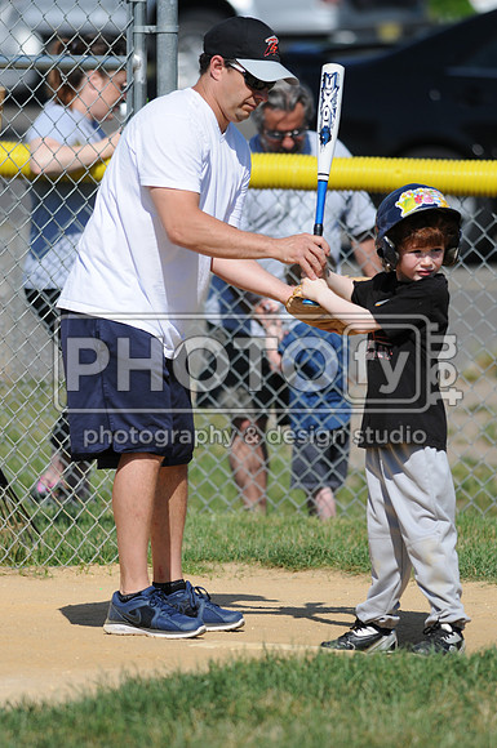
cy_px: 374
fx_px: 9346
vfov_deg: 4.6
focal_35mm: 450
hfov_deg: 3.0
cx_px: 248
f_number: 4
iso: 200
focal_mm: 300
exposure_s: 1/2500
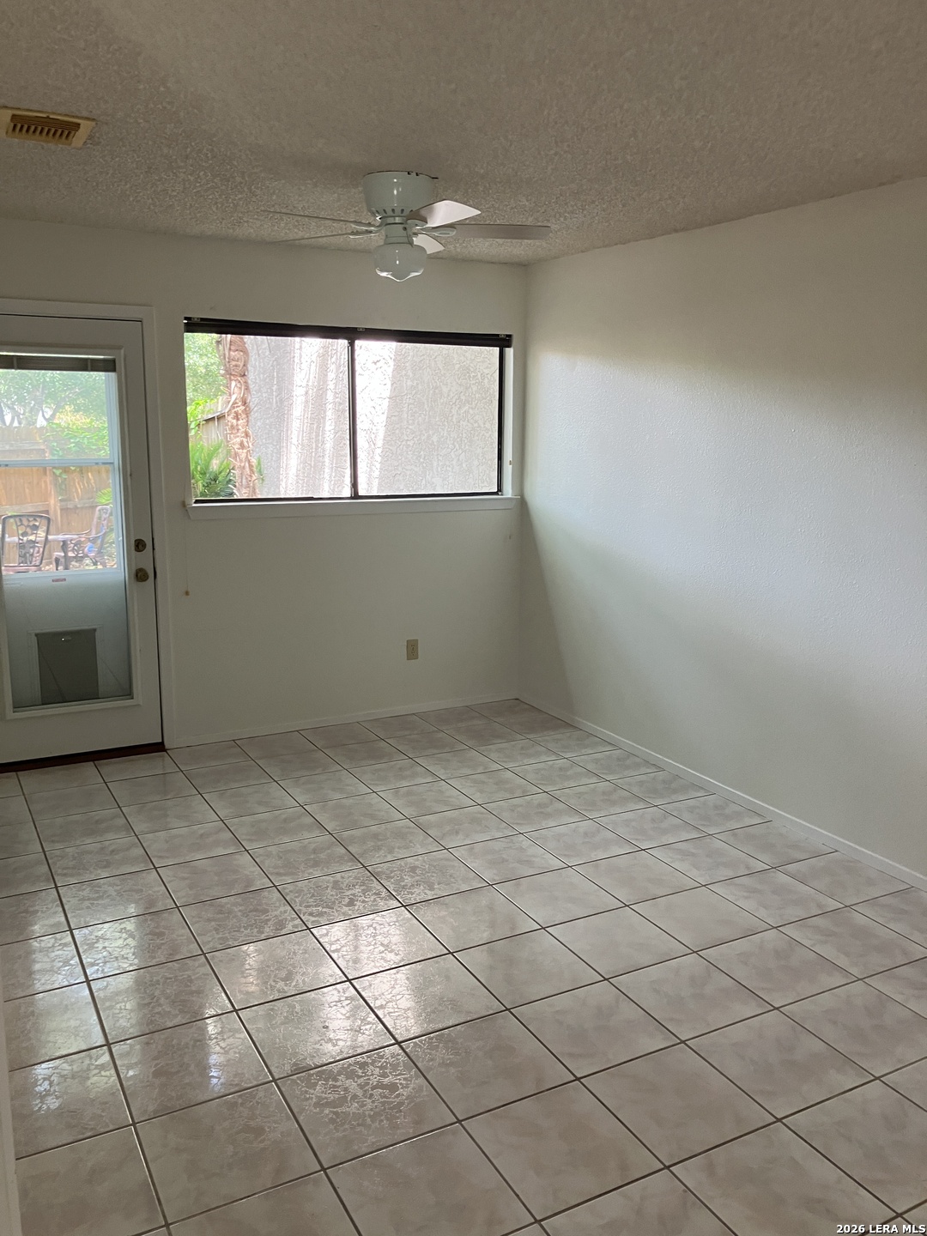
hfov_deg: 49.7
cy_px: 618
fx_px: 1000
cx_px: 464
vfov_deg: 63.4
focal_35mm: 28
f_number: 1.8
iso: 80
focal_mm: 3.99
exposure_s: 1/60
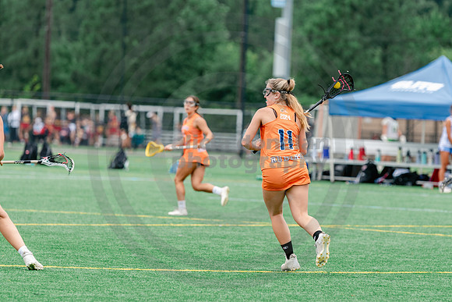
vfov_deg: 3.9
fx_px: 4416
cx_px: 300
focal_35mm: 352
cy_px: 167
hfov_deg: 5.9
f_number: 3.2
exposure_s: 1/640
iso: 250
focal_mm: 200
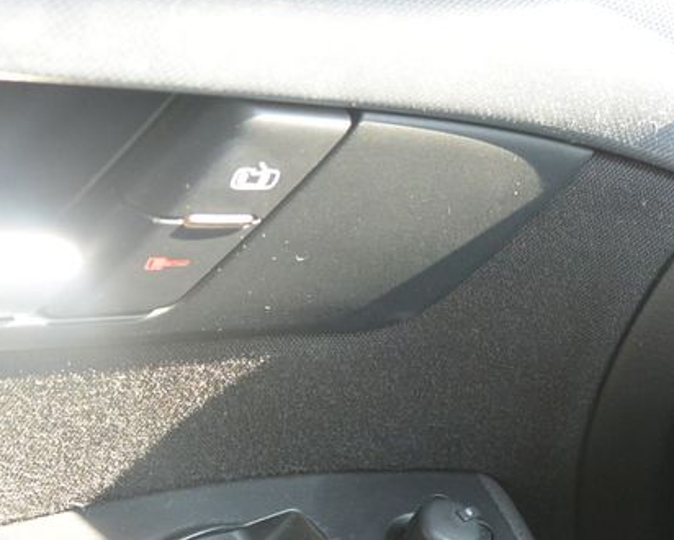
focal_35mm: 63
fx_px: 1257
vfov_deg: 23.4
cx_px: 592
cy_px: 523
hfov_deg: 28.9
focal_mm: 10
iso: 400
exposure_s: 1/125
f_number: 3.5
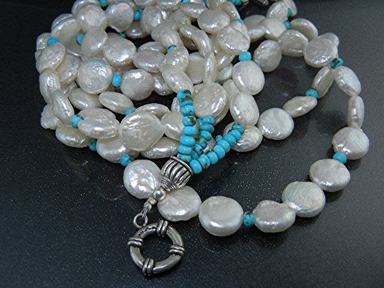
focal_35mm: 34
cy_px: 144
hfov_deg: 54.0
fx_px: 377
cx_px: 192
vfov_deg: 41.8
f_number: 7.2
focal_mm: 6.2
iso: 265
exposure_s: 1/30
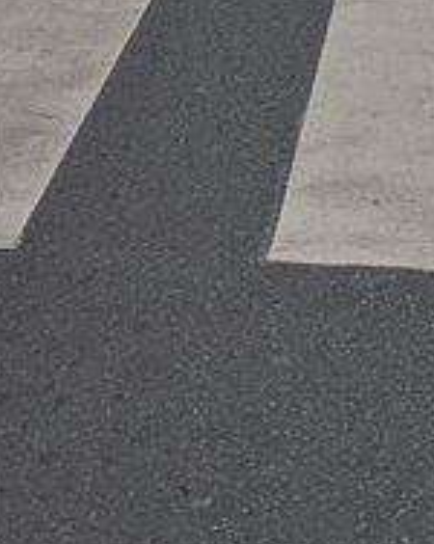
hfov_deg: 9.9
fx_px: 2509
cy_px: -705
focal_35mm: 156
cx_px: 145
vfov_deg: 10.8
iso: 42
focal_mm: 5.43
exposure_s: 1/1653
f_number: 1.89
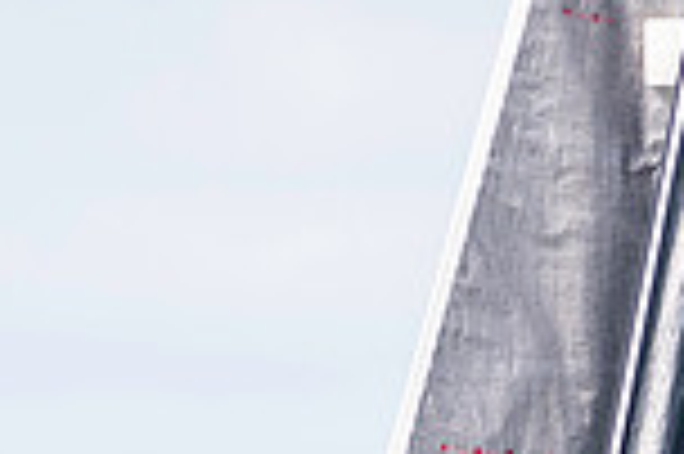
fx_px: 33328
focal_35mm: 1756
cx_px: 670
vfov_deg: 0.8
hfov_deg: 1.2
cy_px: 852
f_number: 5
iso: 200
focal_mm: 300
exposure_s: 1/1600
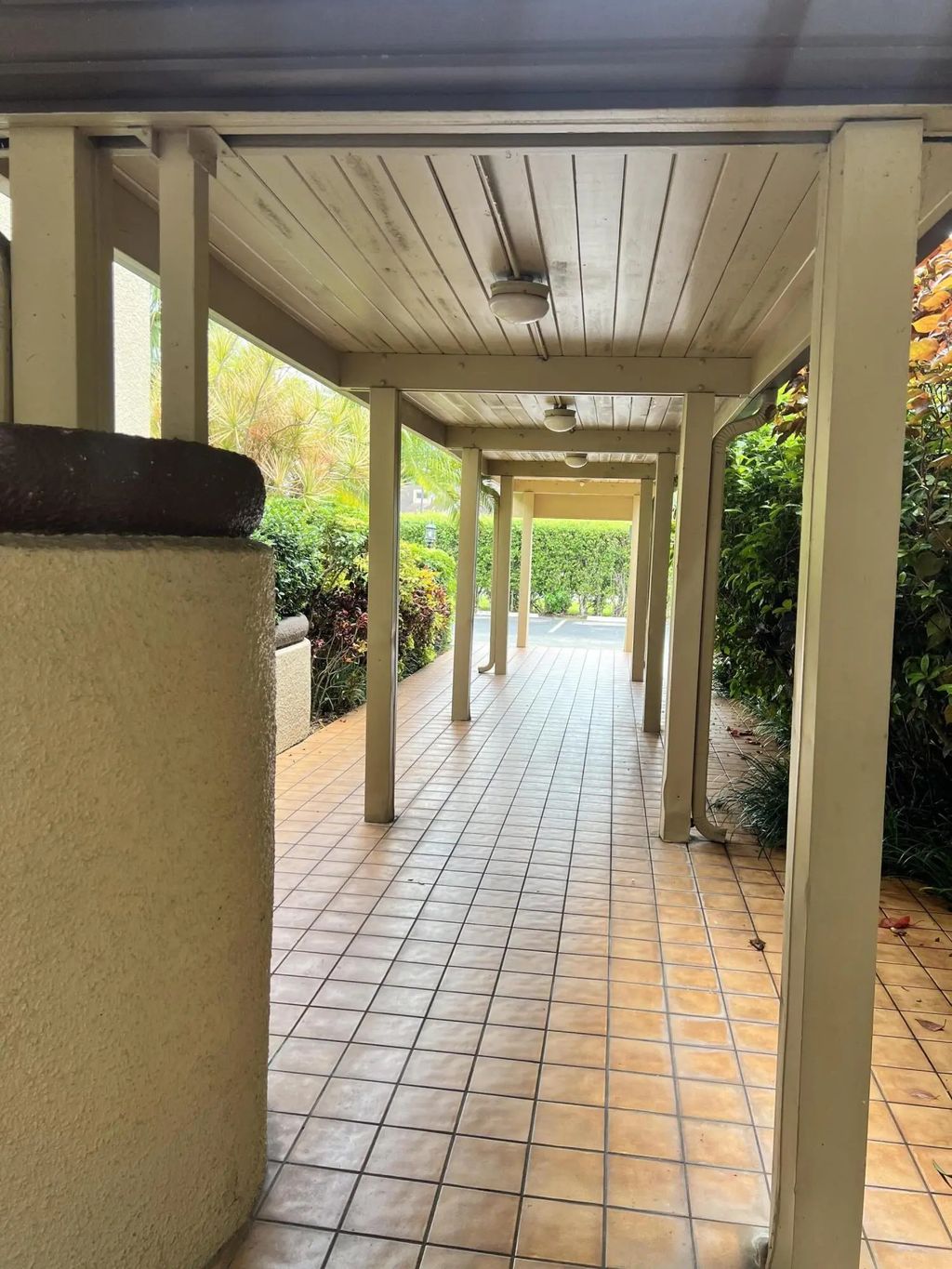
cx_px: 476
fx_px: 953
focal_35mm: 26
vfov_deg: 67.3
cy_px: 634
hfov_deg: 53.1
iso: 40
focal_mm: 5.7
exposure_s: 1/214
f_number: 1.5
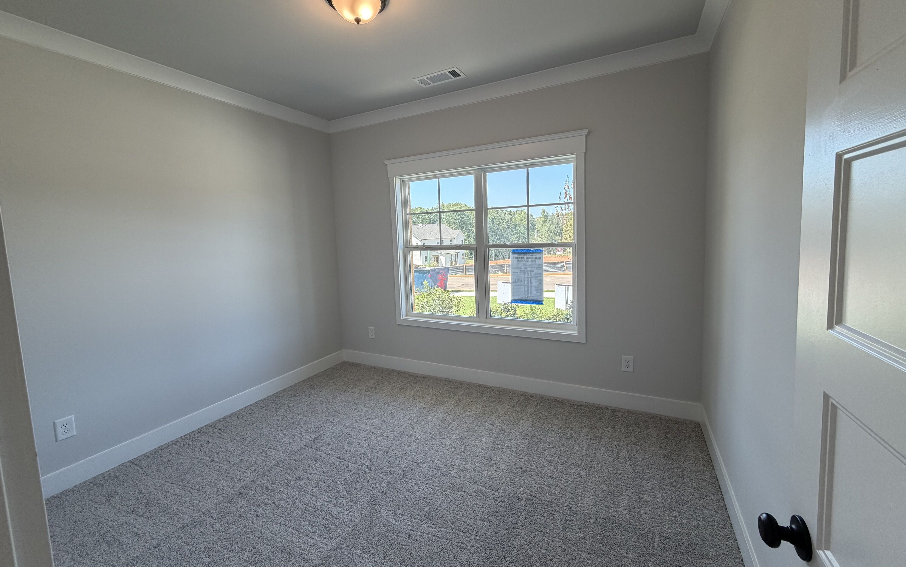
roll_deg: +2.4
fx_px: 370
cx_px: 451
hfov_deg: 101.5
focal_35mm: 15
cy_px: 266
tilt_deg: -5.9
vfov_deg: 74.7
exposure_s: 1/120
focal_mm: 2.22
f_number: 2.2
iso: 100
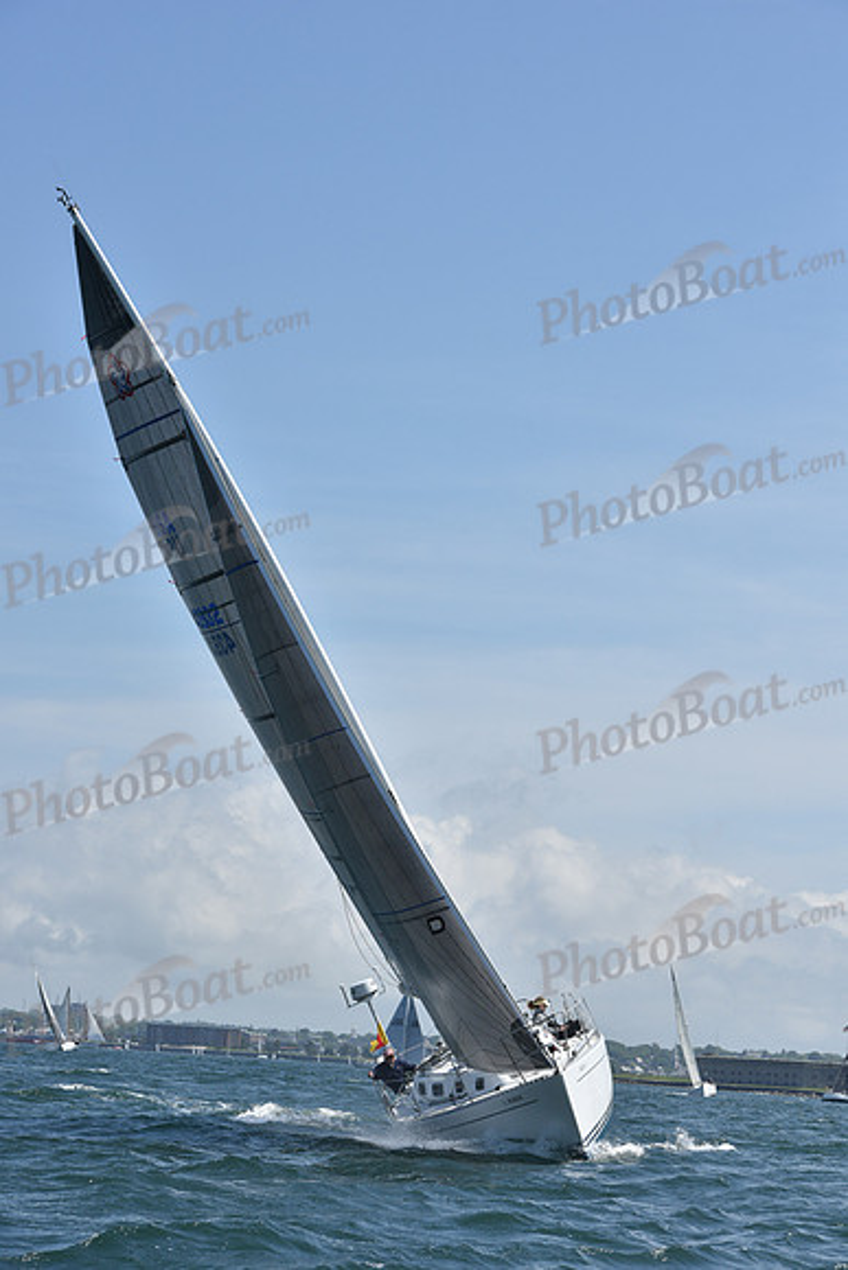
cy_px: 635
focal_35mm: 98
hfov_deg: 14.0
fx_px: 3460
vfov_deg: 20.8
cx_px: 424
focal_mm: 98
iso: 250
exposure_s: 1/1250
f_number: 8
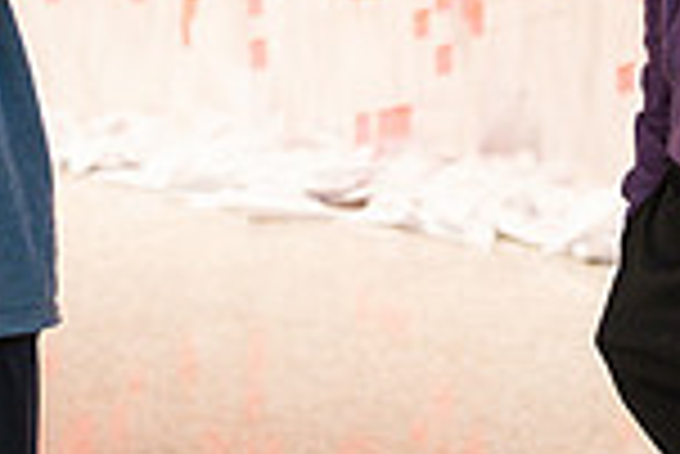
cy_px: -272
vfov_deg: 7.3
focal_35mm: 184
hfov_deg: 11.2
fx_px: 3479
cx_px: 401
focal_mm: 48
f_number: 3.2
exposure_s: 1/250
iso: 2000
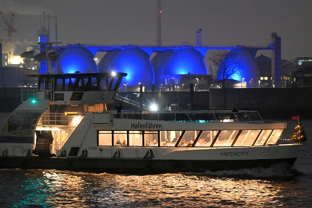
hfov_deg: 17.2
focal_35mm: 119
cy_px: 102
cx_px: 149
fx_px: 1032
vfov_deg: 11.5
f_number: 4
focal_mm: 105
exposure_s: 1/60
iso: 12800
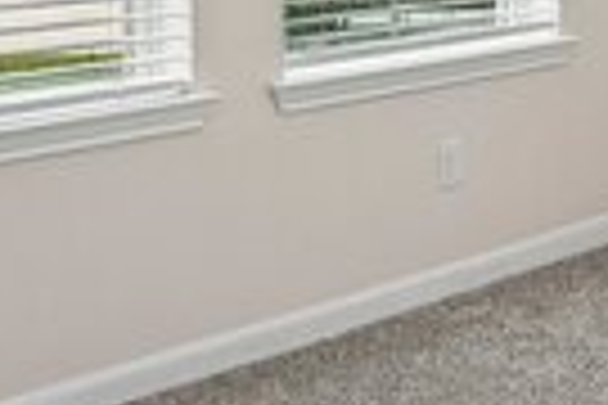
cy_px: -191
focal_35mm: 76
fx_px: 1283
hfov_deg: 23.7
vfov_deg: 16.5
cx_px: 779
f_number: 8
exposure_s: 1/100
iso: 400
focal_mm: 16
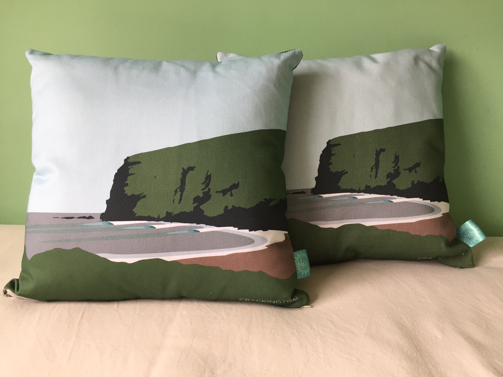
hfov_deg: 61.7
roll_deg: -0.4
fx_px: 421
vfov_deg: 48.2
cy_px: 188
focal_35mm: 29
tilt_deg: -13.3
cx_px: 252
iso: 32
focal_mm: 4.15
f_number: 2.2
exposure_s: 1/33
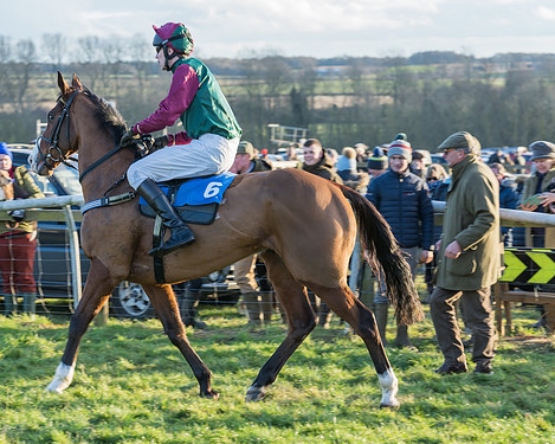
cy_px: 248
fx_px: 2496
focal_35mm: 152
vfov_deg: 10.2
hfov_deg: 12.7
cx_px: 231
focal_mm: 114
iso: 200
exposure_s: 1/125
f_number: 5.6
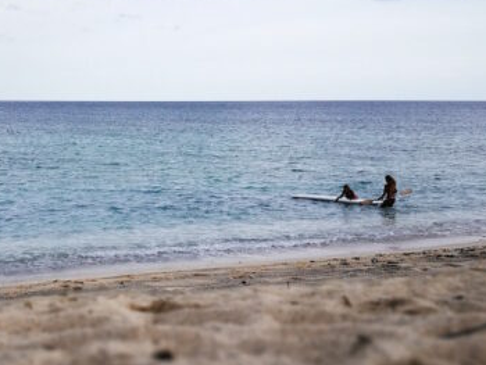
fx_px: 759
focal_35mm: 54
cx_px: 147
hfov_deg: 35.0
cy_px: 177
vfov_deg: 27.1
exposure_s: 1/556
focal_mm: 4.5
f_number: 4
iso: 50
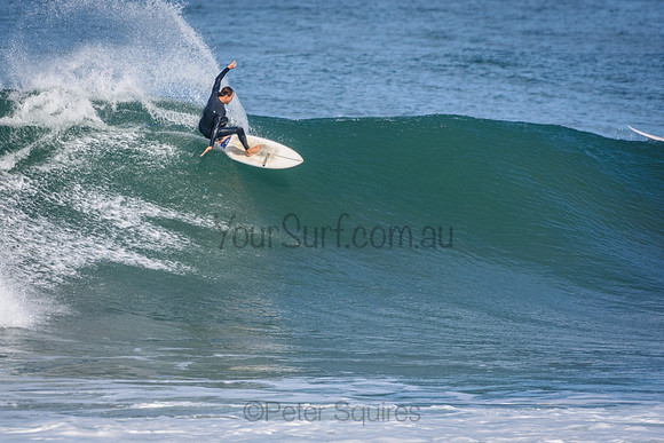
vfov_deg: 2.2
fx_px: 11622
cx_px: 332
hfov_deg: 3.3
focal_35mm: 630
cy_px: 222
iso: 360
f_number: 5.6
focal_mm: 420
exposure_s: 1/2000
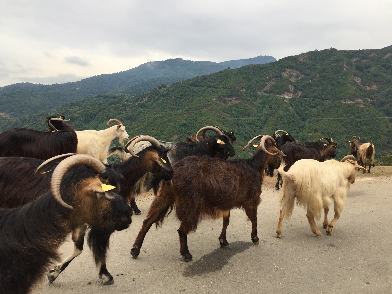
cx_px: 196
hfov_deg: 61.7
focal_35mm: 29
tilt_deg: -8.2
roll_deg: -4.8
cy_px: 147
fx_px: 328
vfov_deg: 48.2
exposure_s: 1/670
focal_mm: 4.15
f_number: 2.2
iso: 32
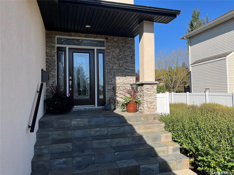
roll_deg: +1.4
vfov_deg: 53.1
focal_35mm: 26
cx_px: 117
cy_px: 88
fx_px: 176
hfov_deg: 67.3
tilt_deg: +1.3
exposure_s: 1/2309
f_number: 1.6
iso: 50
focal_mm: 5.1
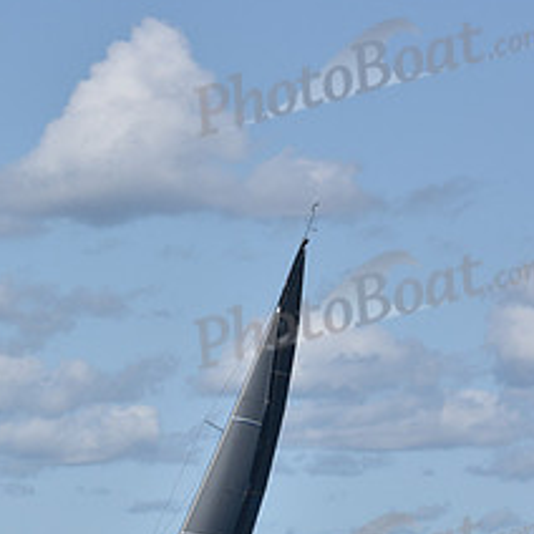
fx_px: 5079
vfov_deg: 6.0
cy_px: 470
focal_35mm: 291
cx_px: 65
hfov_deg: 6.0
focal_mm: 125
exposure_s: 1/2000
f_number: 5
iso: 250
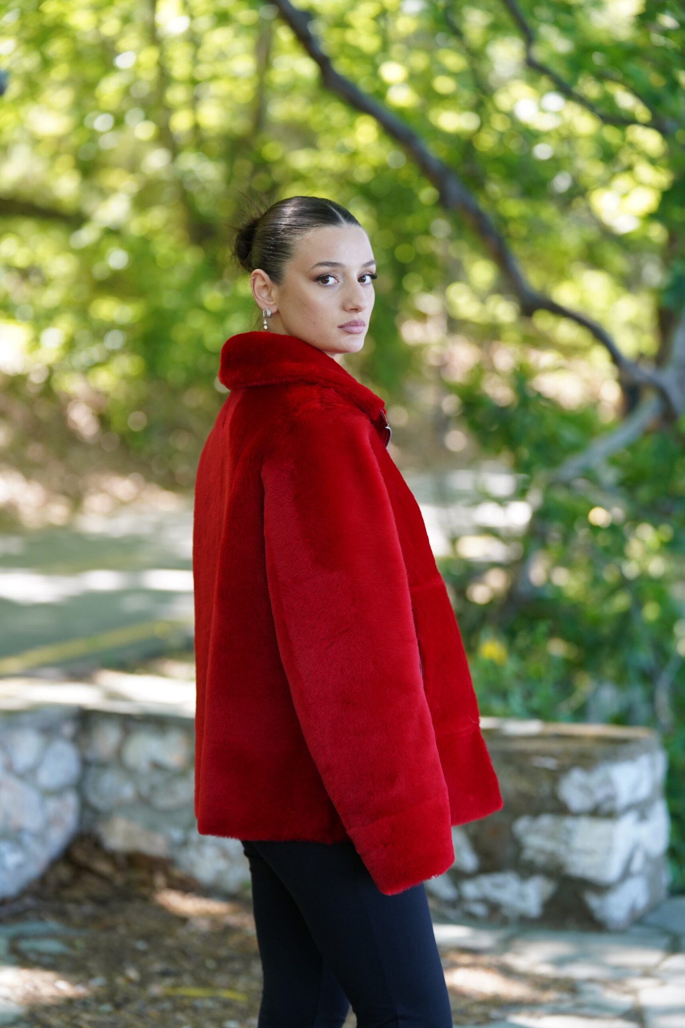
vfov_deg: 23.6
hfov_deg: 15.9
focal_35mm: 86
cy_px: 514
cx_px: 342
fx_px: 2454
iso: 500
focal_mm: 86
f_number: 2.8
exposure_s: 1/320
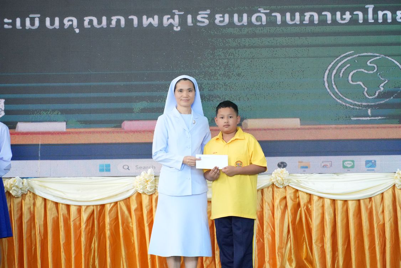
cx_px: 200
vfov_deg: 7.3
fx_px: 2105
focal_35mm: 189
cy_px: 134
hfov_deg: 10.9
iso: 6400
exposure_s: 1/500
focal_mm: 126
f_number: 5.6
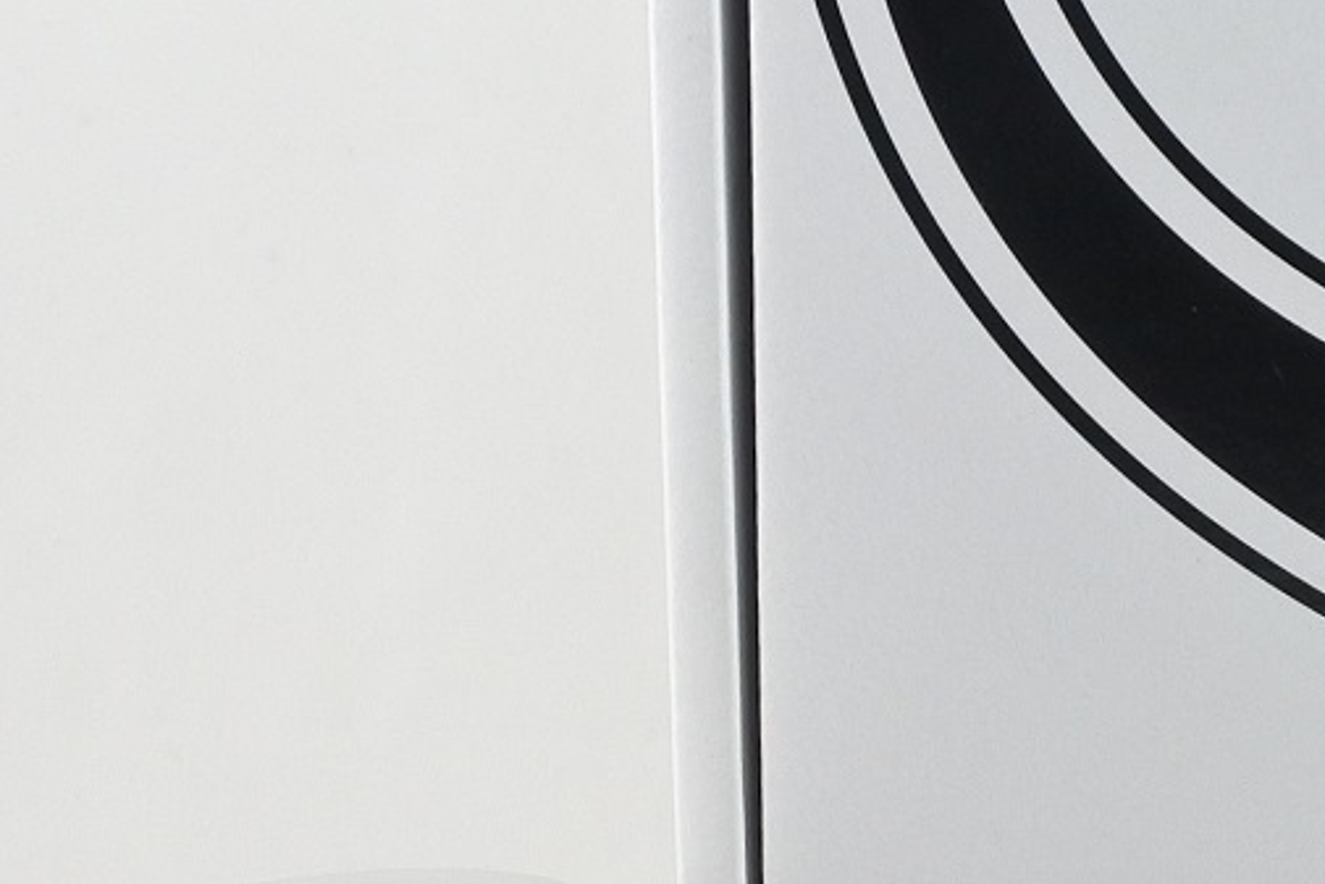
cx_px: 1385
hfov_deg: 17.6
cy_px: 1031
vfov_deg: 11.9
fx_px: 4160
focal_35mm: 113
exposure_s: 1/125
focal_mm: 12.6
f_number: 3.8
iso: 500
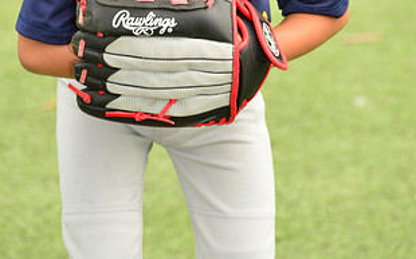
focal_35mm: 382
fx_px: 4326
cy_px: -74
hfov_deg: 5.5
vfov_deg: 3.4
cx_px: 176
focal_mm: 200
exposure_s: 1/200
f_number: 8
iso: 250
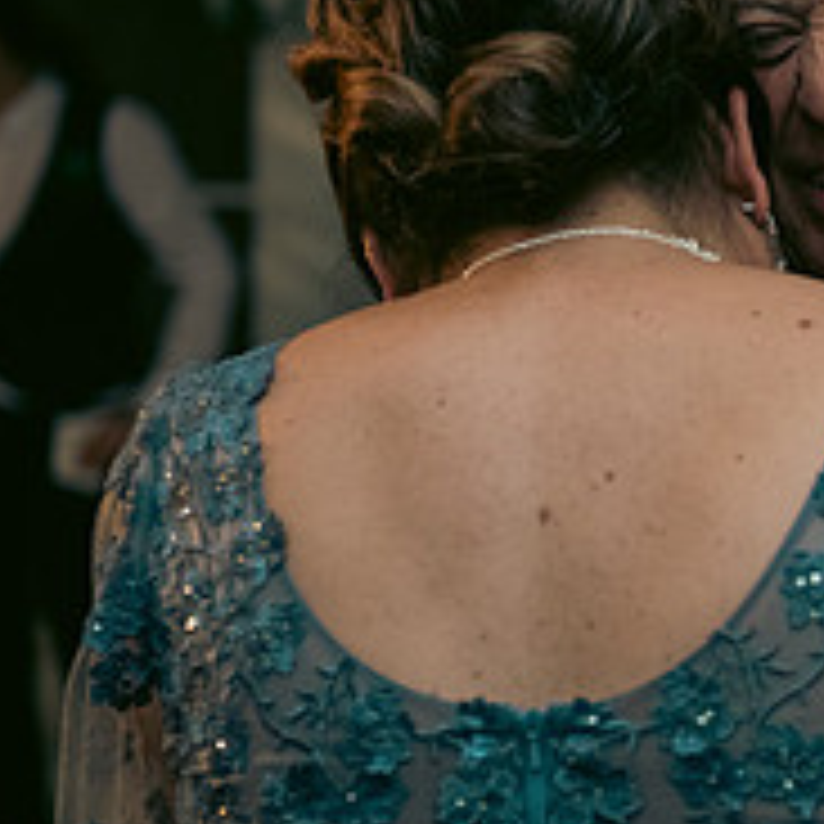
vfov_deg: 9.8
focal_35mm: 178
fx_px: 4794
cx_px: 819
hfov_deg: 9.8
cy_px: 462
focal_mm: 66
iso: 800
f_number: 3.5
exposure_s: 1/160
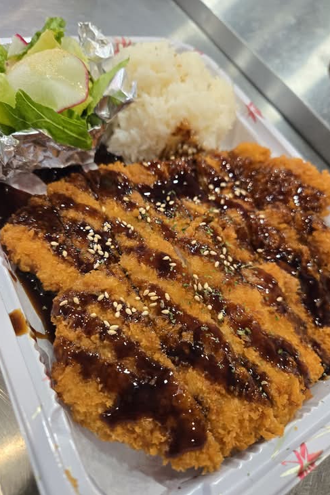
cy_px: 248
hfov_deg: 53.1
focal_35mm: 24
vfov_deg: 73.8
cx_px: 163
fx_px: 330
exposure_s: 1/120
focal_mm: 5.4
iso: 400
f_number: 1.8
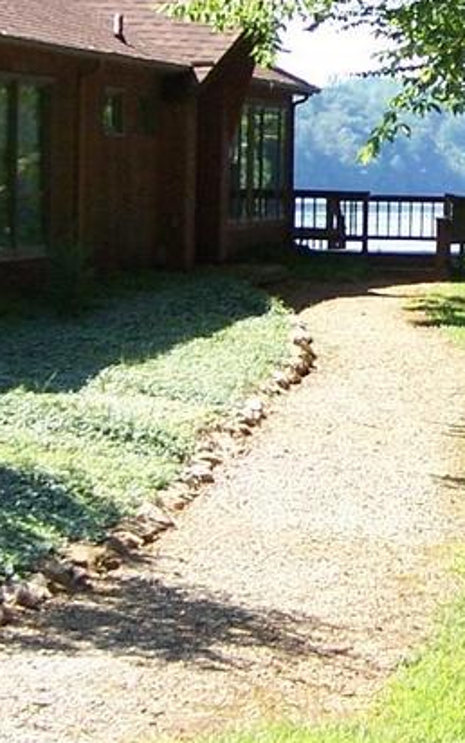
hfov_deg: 10.3
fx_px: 2531
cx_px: 598
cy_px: 198
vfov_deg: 16.6
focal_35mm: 125
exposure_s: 1/500
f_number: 2.8
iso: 80
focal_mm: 6.3
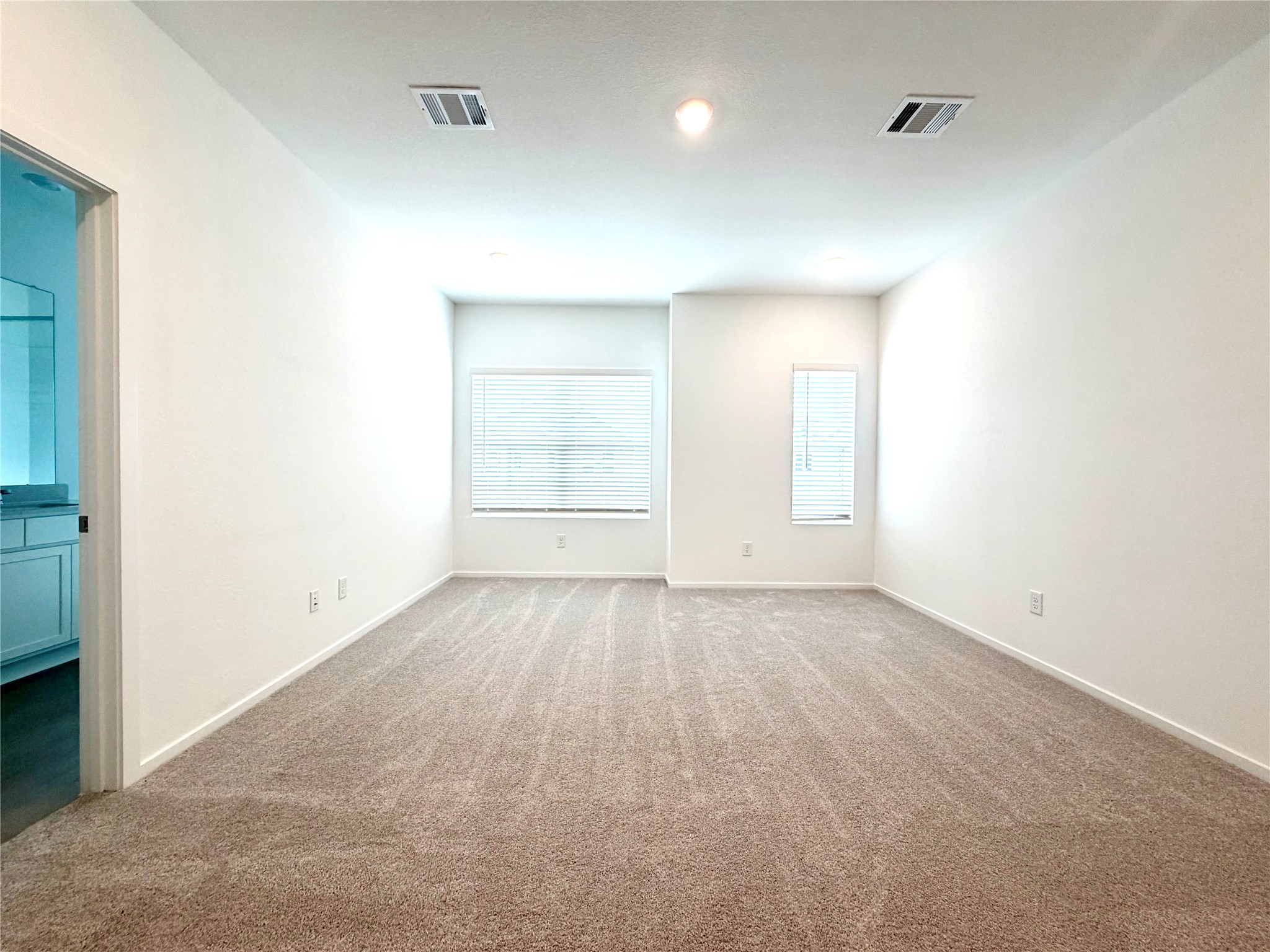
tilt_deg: -0.2
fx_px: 514
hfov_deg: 102.1
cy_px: 476
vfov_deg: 85.7
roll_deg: +0.0
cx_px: 635
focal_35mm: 14
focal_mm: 2.22
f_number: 2.2
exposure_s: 1/120
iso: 100
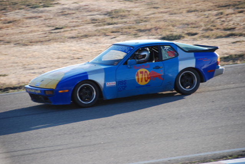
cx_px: 122
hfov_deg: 6.9
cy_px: 82
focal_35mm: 300
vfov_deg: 4.6
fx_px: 2044
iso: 360
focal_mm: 200
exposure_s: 1/500
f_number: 5.6
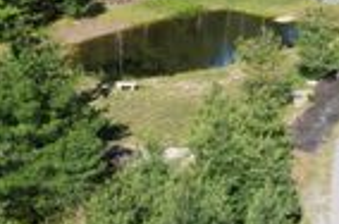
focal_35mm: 67
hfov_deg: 28.7
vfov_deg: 20.2
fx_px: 630
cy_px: 80
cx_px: 321
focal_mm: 8.38
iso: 110
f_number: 2.8
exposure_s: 1/1500
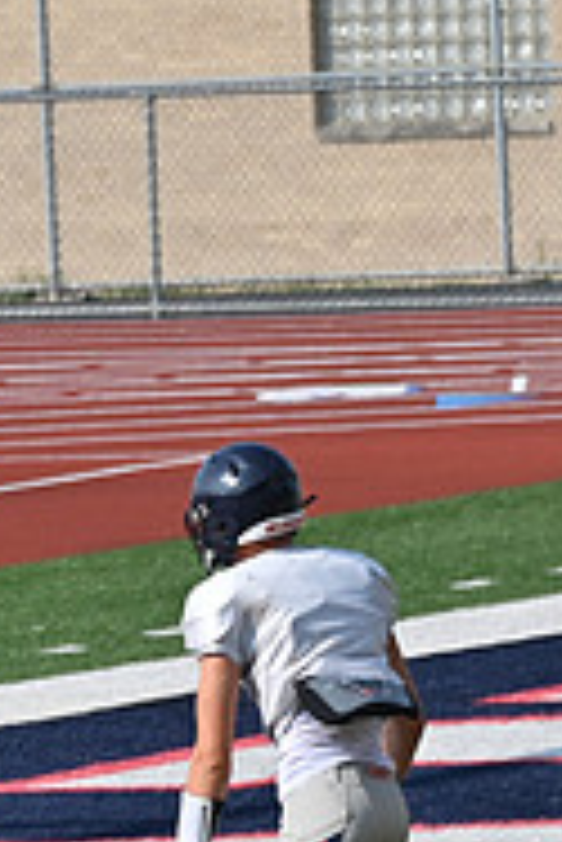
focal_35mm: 744
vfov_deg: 2.8
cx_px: -166
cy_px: 745
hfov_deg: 1.9
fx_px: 17388
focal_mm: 160
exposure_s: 1/800
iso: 100
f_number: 5.6
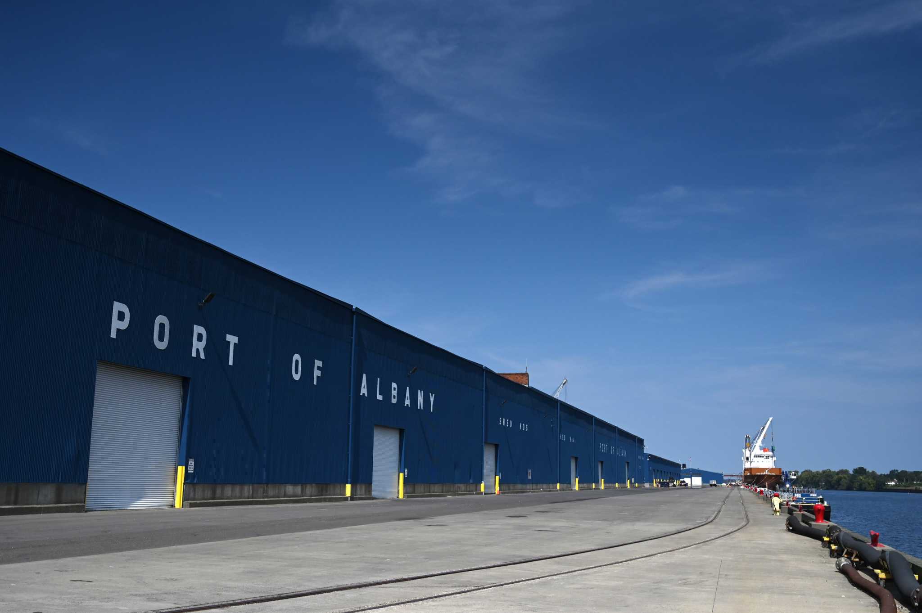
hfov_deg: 53.2
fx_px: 921
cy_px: 306
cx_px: 461
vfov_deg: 36.8
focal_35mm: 36
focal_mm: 36
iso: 560
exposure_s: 1/8000
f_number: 6.3
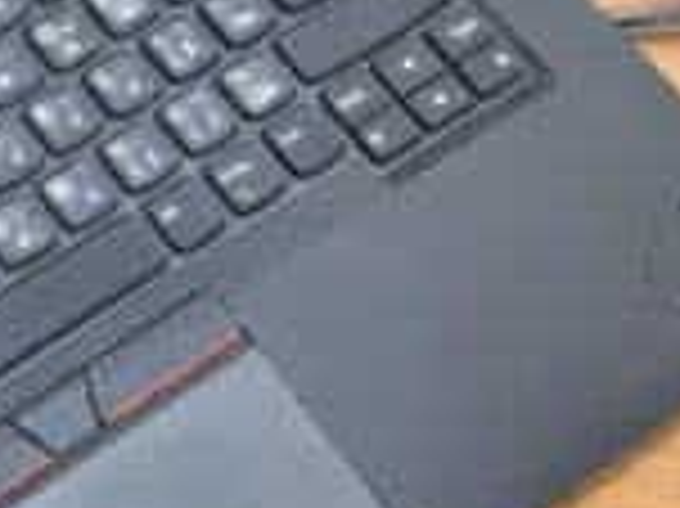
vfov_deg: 13.7
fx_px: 2081
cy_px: -4
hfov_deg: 17.5
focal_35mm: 106
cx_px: -171
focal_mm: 4.69
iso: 250
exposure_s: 1/60
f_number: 1.8
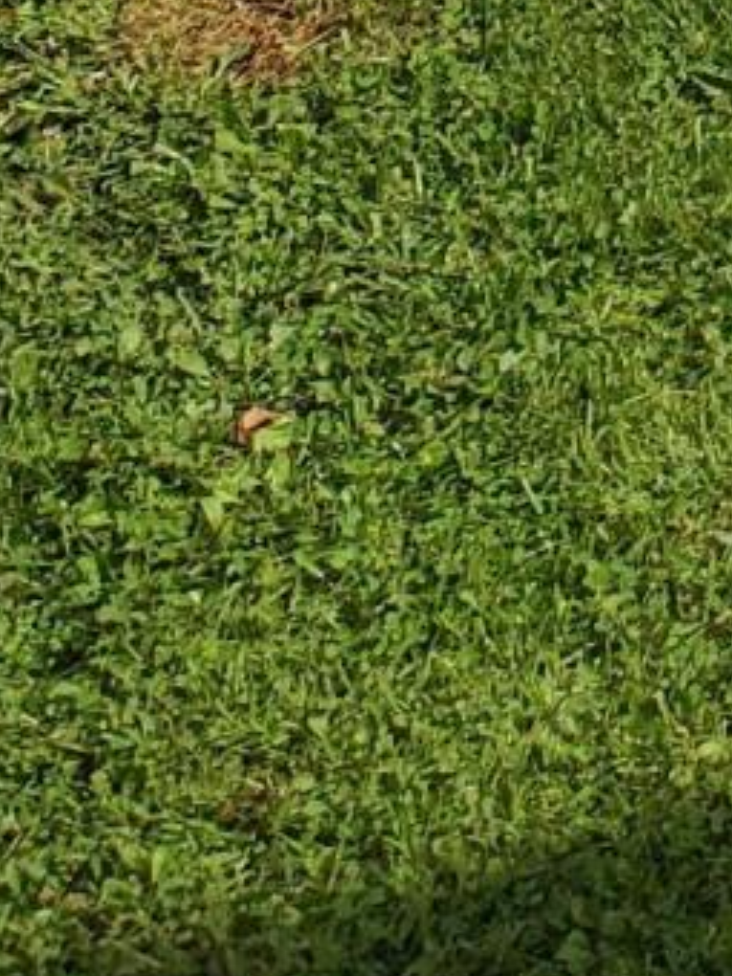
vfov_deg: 10.3
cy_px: -1714
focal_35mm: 153
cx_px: 1530
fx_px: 4314
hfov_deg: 9.0
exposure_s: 1/1351
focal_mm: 4.3
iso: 50
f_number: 2.4
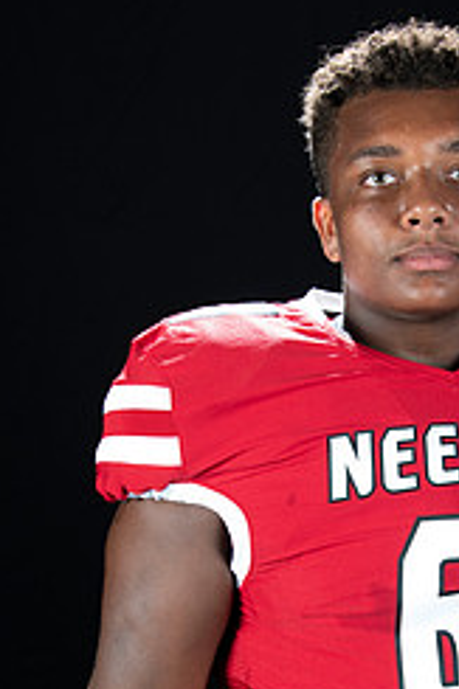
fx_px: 1934
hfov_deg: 13.4
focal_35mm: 101
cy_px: 551
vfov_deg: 20.0
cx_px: 389
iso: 320
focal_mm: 55
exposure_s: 1/160
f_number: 9
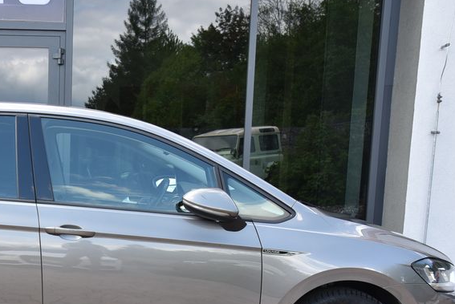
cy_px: 243
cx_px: 79
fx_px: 708
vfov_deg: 23.9
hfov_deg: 34.3
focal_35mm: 56
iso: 500
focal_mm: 31
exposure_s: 1/200
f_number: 7.1
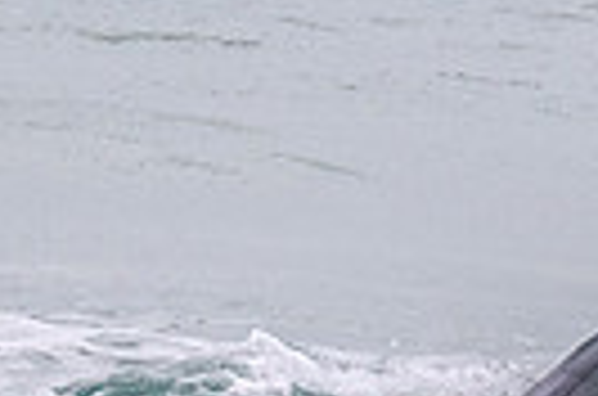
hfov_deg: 0.5
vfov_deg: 0.3
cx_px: 938
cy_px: 746
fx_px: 68722
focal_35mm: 4147
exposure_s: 1/2000
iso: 1100
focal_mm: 800
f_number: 11
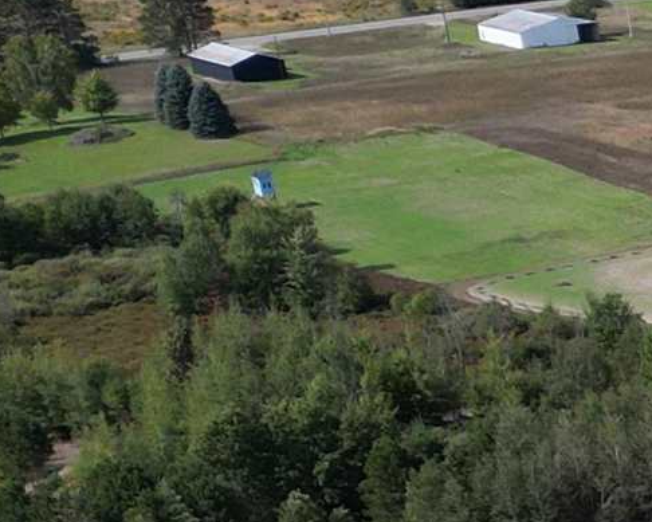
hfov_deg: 10.3
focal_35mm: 148
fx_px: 2856
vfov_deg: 10.0
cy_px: 874
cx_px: 1796
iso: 130
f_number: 1.7
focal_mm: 6.72
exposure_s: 1/200
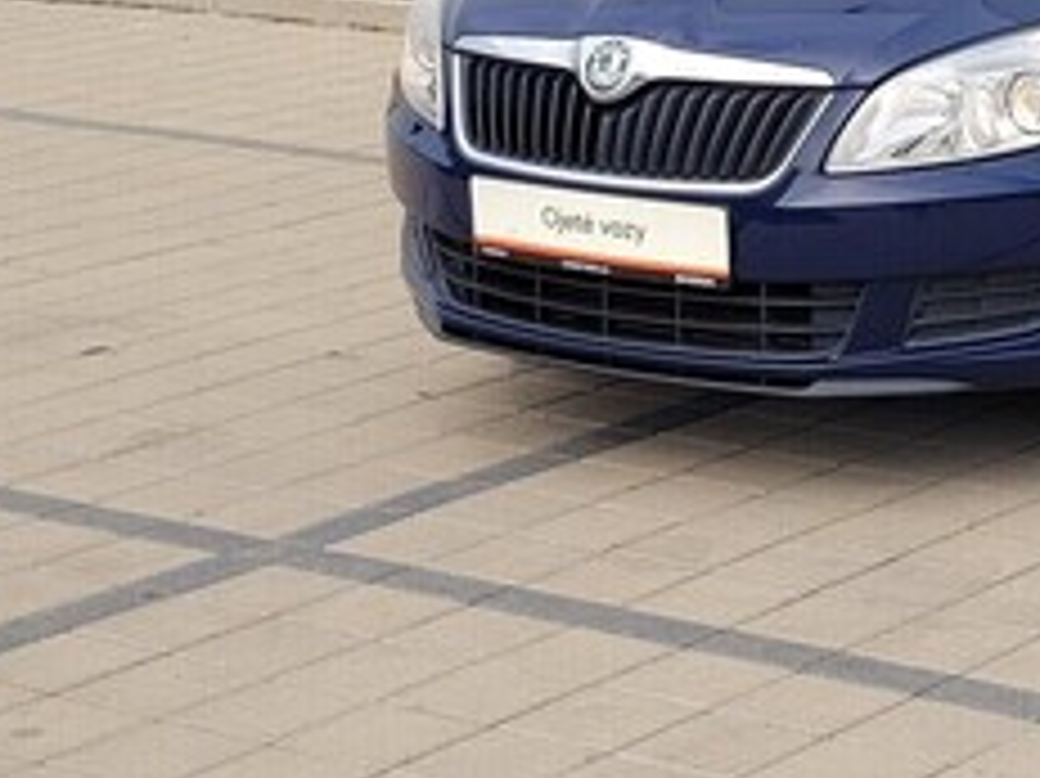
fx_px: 1862
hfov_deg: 28.1
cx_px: 1175
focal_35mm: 62
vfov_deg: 22.3
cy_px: -83
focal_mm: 5.4
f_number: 1.8
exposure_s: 1/1465
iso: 40
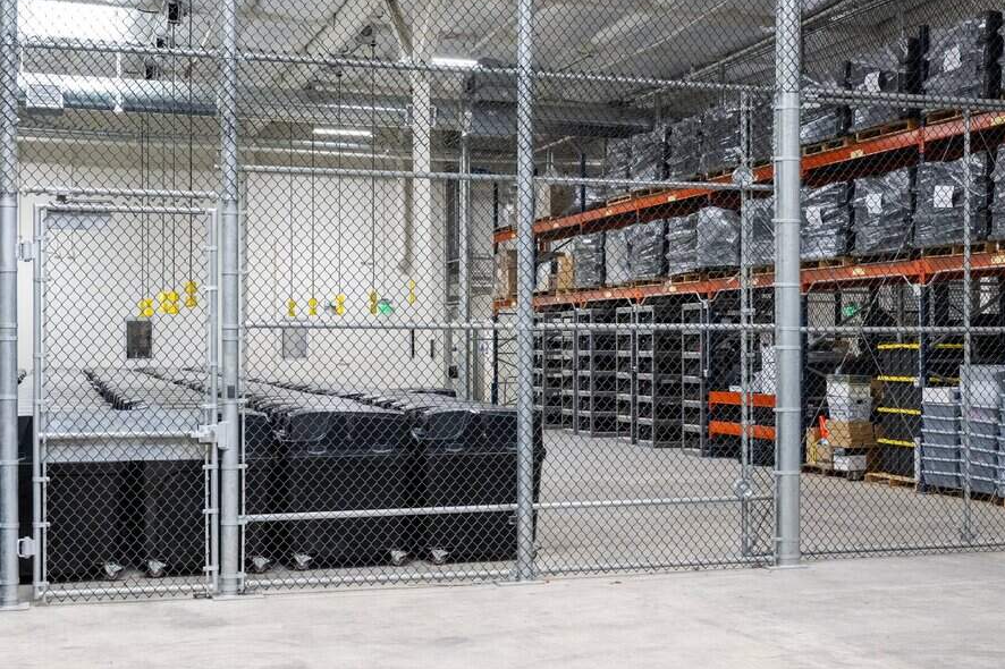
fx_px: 1191
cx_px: 535
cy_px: 244
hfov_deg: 45.7
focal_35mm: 43
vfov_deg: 31.2
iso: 2000
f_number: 3.5
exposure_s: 1/250
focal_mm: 31.5
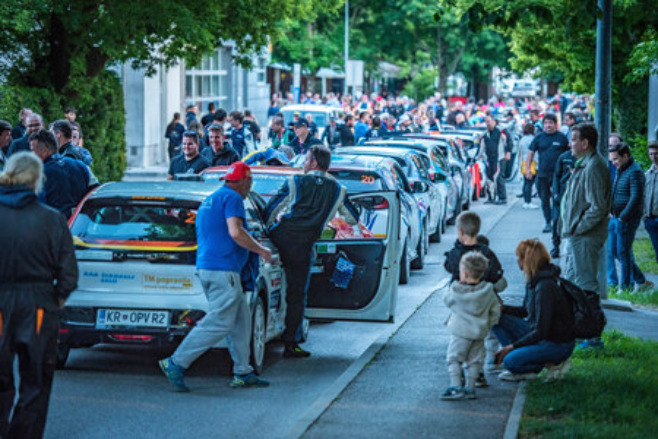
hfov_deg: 15.8
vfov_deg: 10.5
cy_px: 220
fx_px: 2376
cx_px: 329
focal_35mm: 130
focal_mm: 130
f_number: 2.8
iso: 1250
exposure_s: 1/800
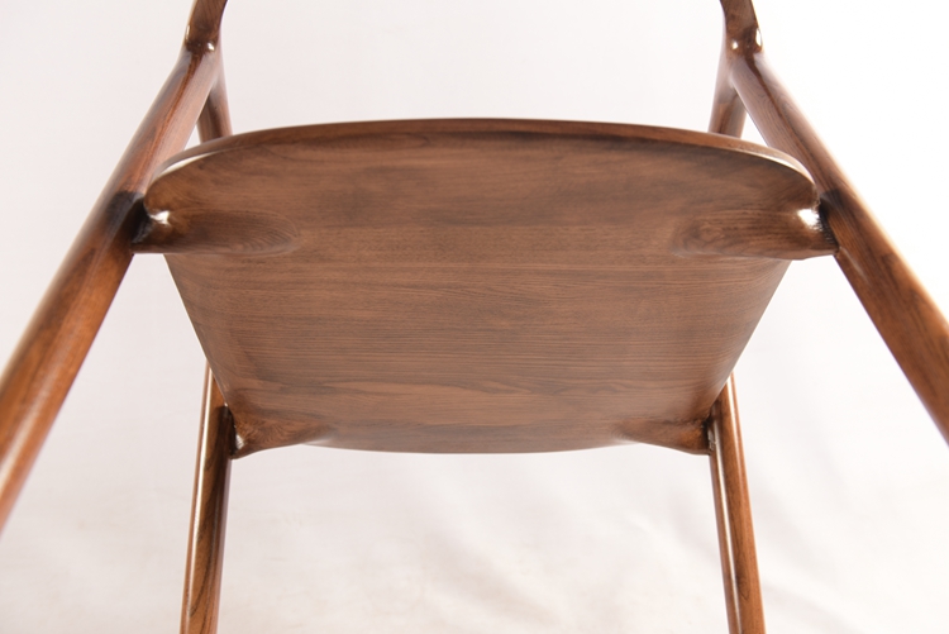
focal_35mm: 31
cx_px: 474
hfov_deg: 60.3
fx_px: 818
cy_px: 317
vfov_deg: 42.4
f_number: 4.5
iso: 100
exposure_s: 1/100
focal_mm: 31
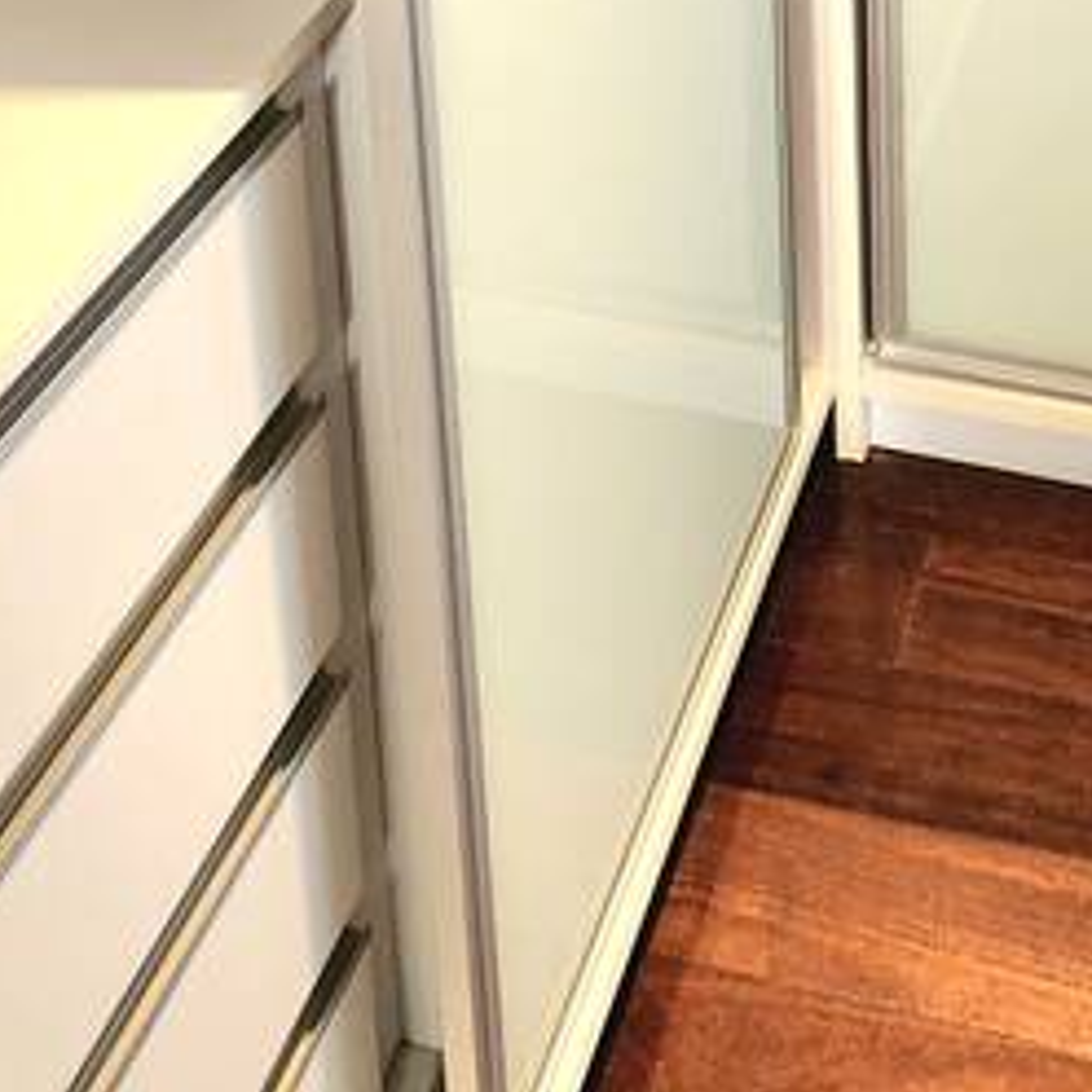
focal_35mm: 50
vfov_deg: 22.3
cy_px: -823
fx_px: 1785
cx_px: 916
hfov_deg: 32.8
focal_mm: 2.2
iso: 160
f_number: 2.2
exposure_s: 1/60.2
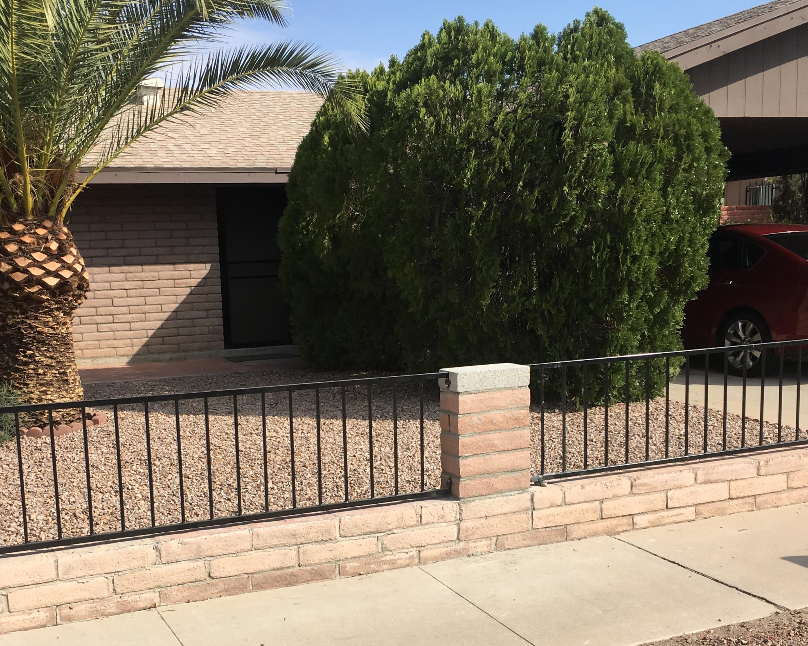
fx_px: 1028
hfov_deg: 42.9
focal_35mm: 43
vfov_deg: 34.6
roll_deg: +1.5
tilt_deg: -9.5
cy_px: 429
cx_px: 371
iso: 25
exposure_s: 1/1570
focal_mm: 4.15
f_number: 2.2
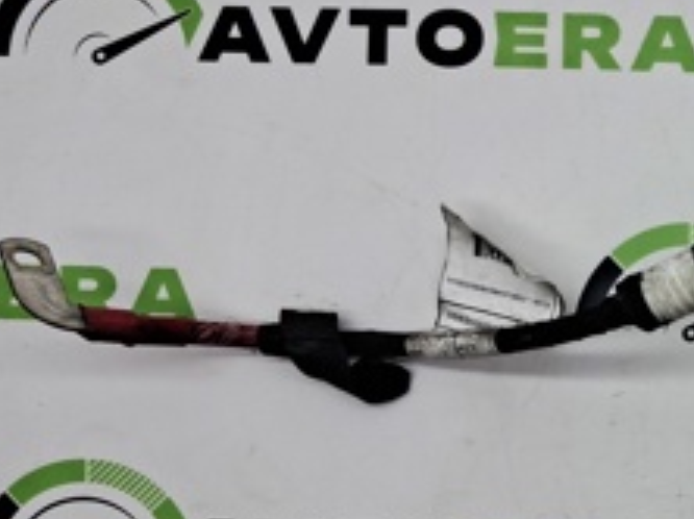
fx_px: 1562
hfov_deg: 22.0
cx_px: 950
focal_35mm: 78
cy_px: 380
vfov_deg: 18.8
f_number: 1.8
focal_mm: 4
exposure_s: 1/100
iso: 50
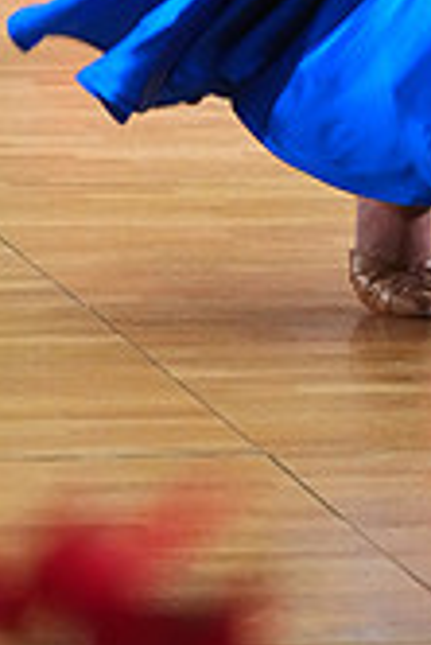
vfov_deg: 4.0
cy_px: -458
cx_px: 681
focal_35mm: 516
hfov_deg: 2.7
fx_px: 9247
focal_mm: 148
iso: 3200
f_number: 4
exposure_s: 1/200
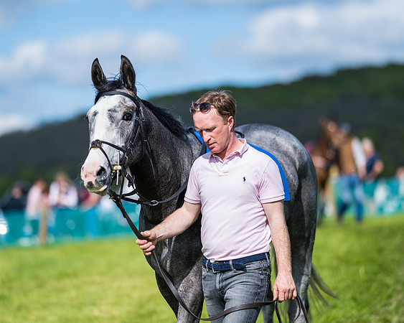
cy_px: 141
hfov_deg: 11.2
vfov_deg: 8.9
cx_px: 218
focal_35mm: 173
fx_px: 2069
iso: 50
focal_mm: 135
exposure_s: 1/4000
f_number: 2
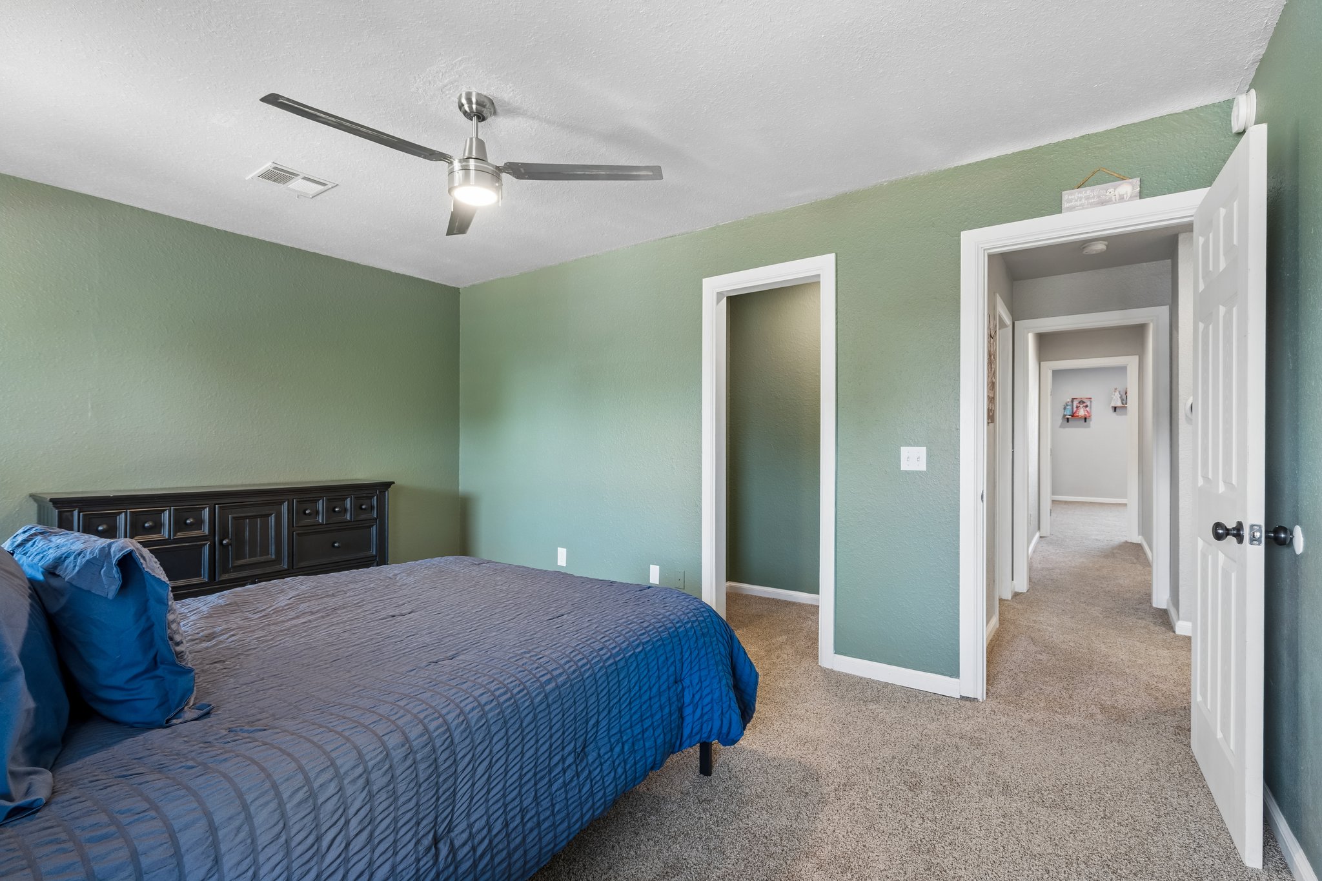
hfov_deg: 96.7
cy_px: 440
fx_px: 587
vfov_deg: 73.7
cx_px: 661
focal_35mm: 16
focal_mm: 16
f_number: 8
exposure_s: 1/8
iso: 200
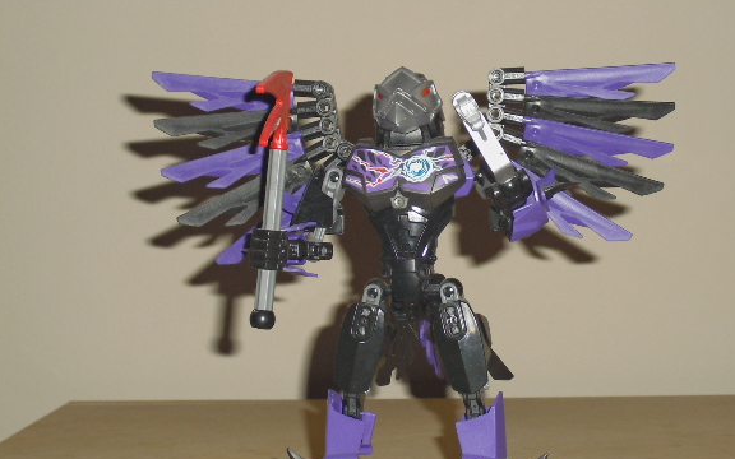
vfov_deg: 15.2
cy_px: 232
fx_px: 1723
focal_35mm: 86
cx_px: 403
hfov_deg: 24.1
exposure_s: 1/60
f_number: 4.6
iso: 200
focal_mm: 13.1
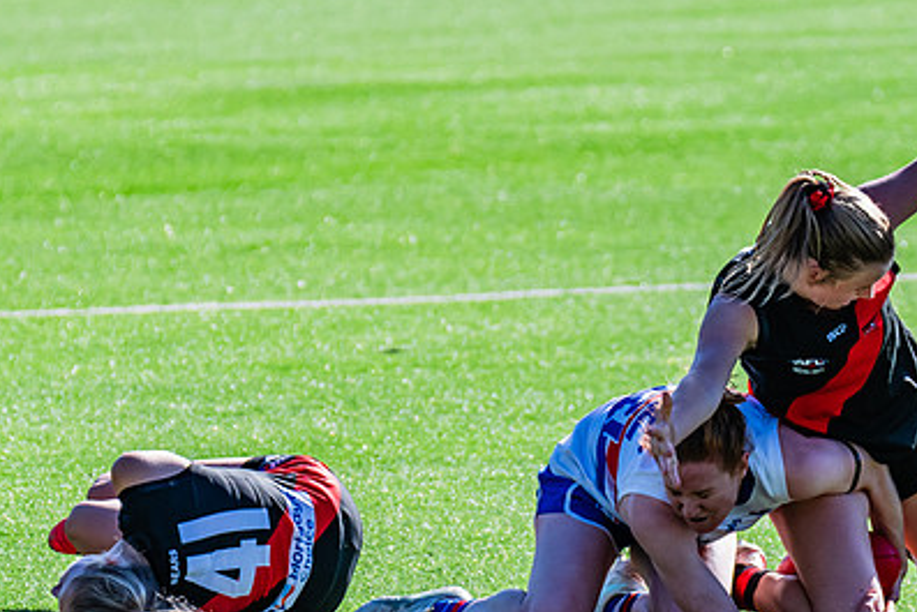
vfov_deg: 2.1
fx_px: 16817
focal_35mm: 660
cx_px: 743
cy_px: 420
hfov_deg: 3.1
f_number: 8
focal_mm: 320
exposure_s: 1/1250
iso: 800
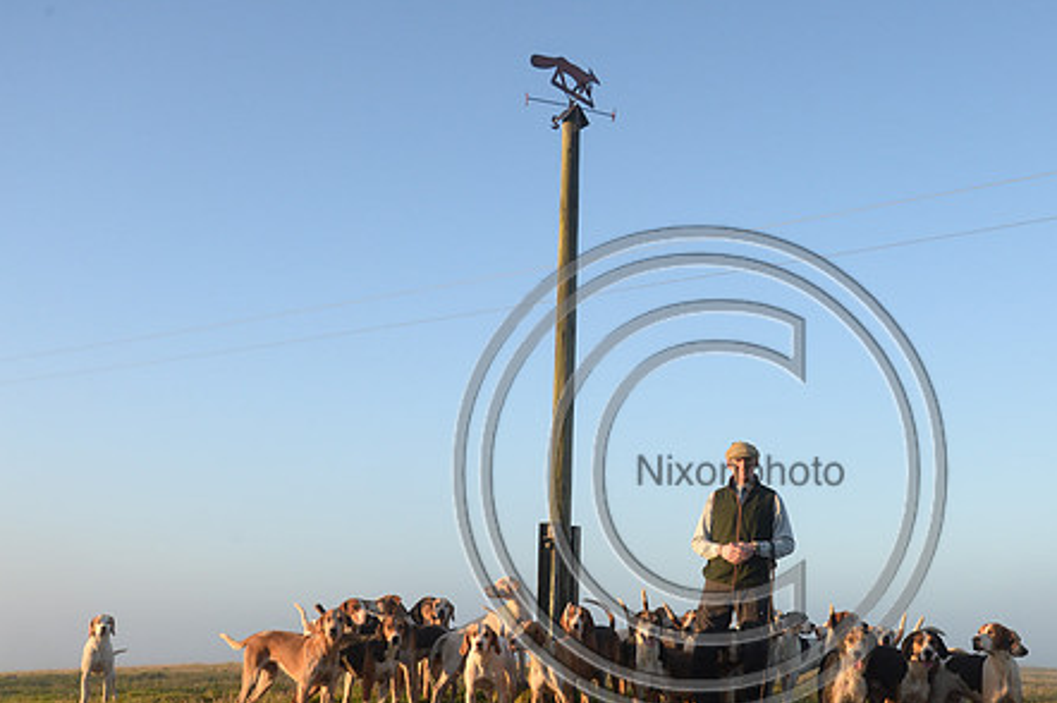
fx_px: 1232
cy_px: 440
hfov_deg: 46.0
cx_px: 672
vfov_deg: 31.7
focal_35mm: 42
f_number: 8
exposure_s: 1/1000
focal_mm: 32
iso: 1250
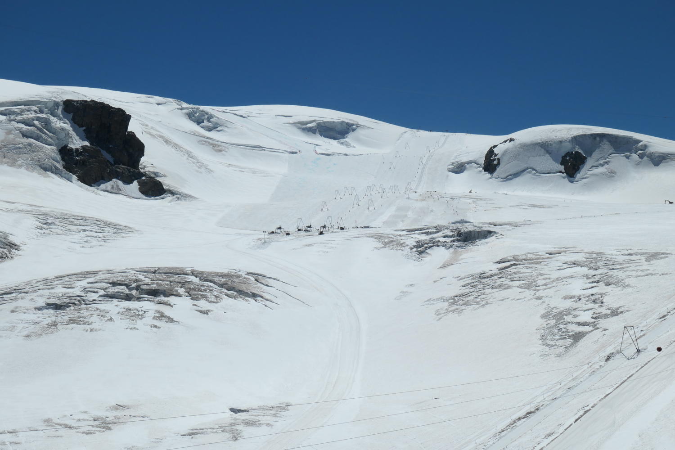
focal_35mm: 60
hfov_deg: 33.4
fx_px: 1125
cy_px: 225
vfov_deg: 22.6
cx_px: 338
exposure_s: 1/2000
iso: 200
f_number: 8
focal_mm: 22
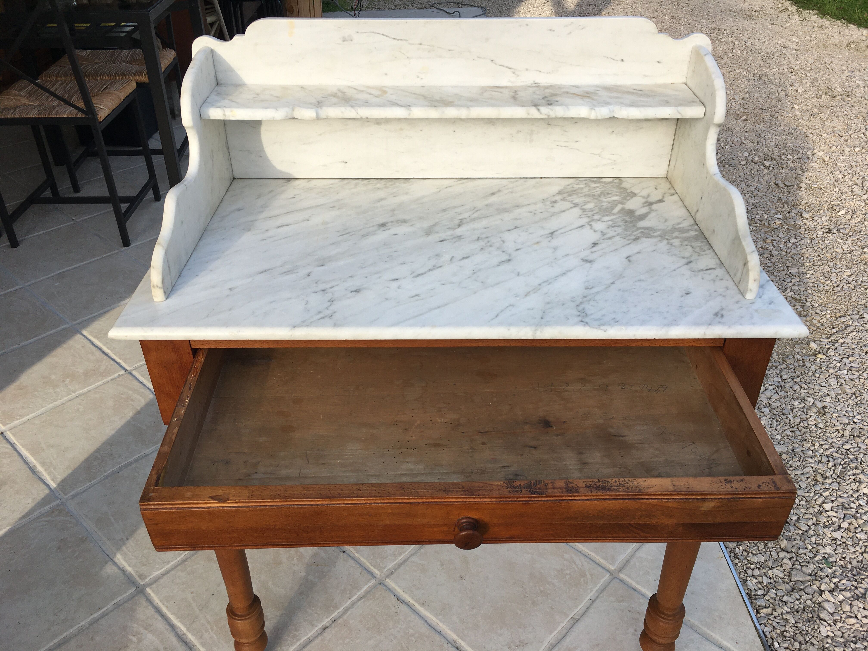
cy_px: 326
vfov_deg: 48.2
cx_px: 434
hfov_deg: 61.7
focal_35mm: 29
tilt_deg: -33.5
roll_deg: +1.2
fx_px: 727
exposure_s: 1/625
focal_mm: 4.15
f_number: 2.2
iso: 25
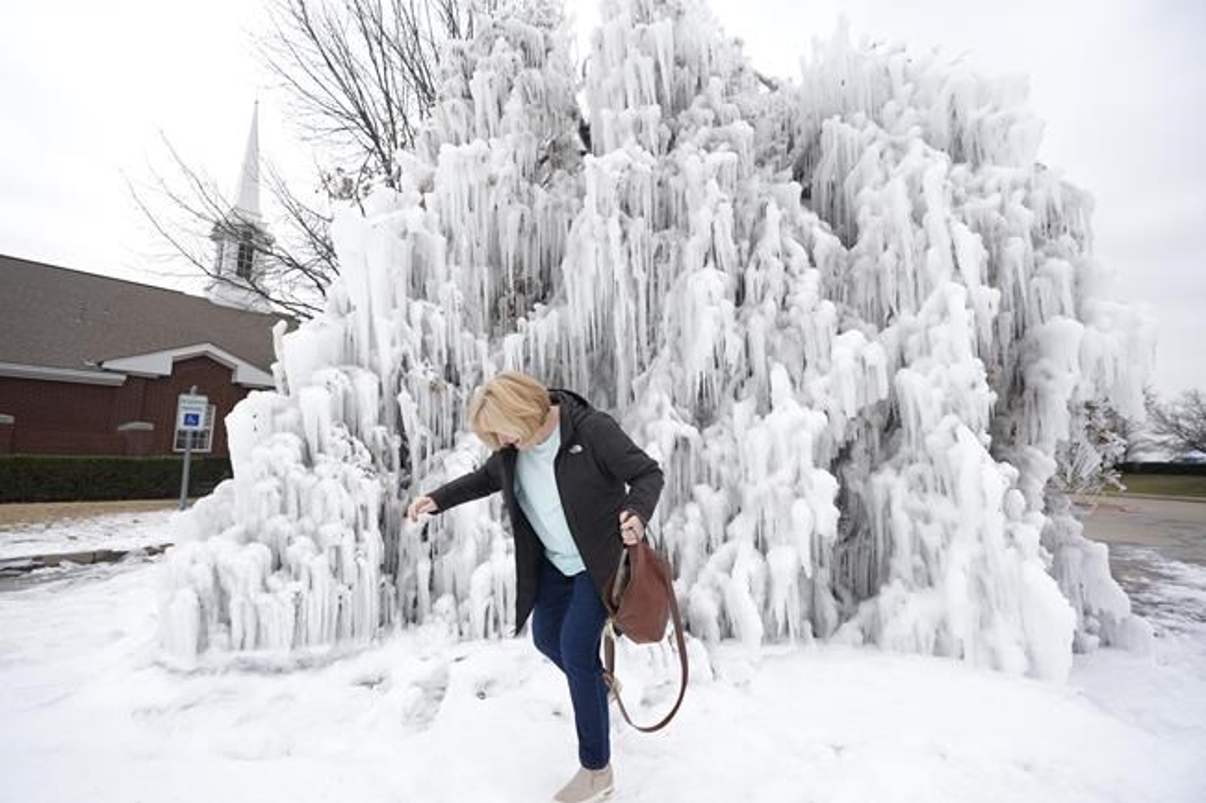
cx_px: 603
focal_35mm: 16
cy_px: 402
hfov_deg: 96.8
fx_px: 536
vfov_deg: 73.7
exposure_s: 1/500
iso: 250
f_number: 4
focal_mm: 16
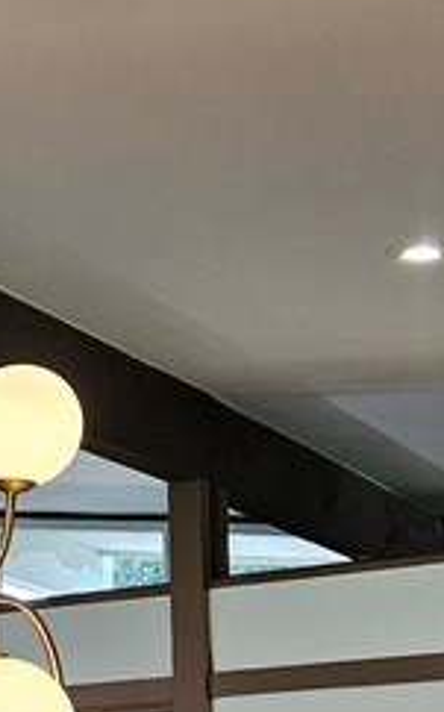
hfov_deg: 11.3
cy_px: 753
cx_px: -485
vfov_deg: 19.5
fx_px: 1997
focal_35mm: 103
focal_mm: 5.4
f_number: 1.8
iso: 80
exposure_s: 1/120
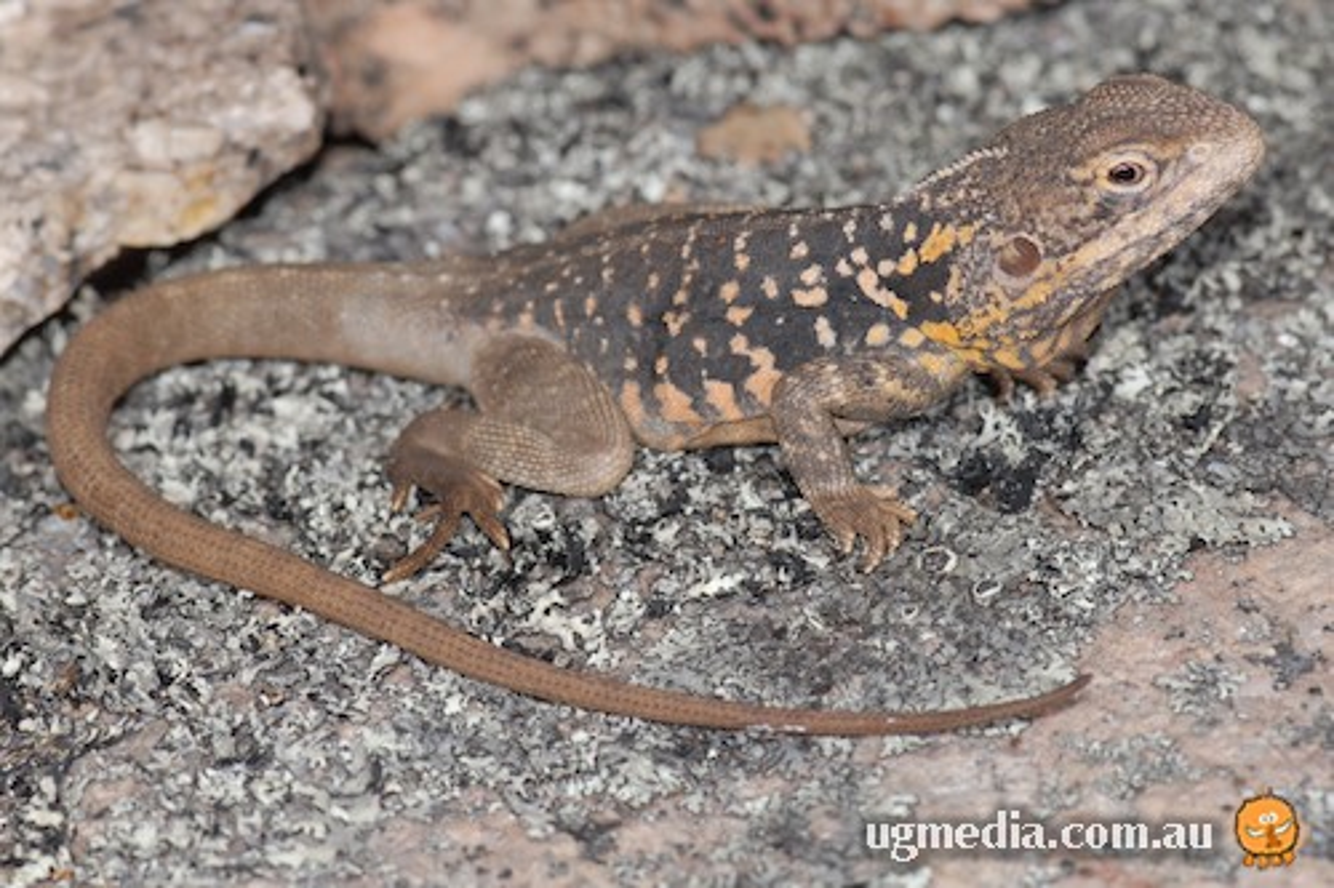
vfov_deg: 8.7
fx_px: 5834
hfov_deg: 13.0
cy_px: 444
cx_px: 667
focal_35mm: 158
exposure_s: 1/250
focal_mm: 105
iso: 100
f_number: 8
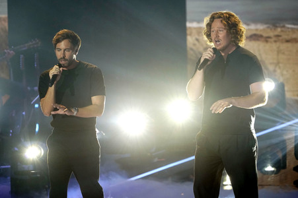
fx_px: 3400
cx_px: 149
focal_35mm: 411
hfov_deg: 5.0
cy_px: 99
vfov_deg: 3.3
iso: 5000
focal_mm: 411
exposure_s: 1/200
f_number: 6.3
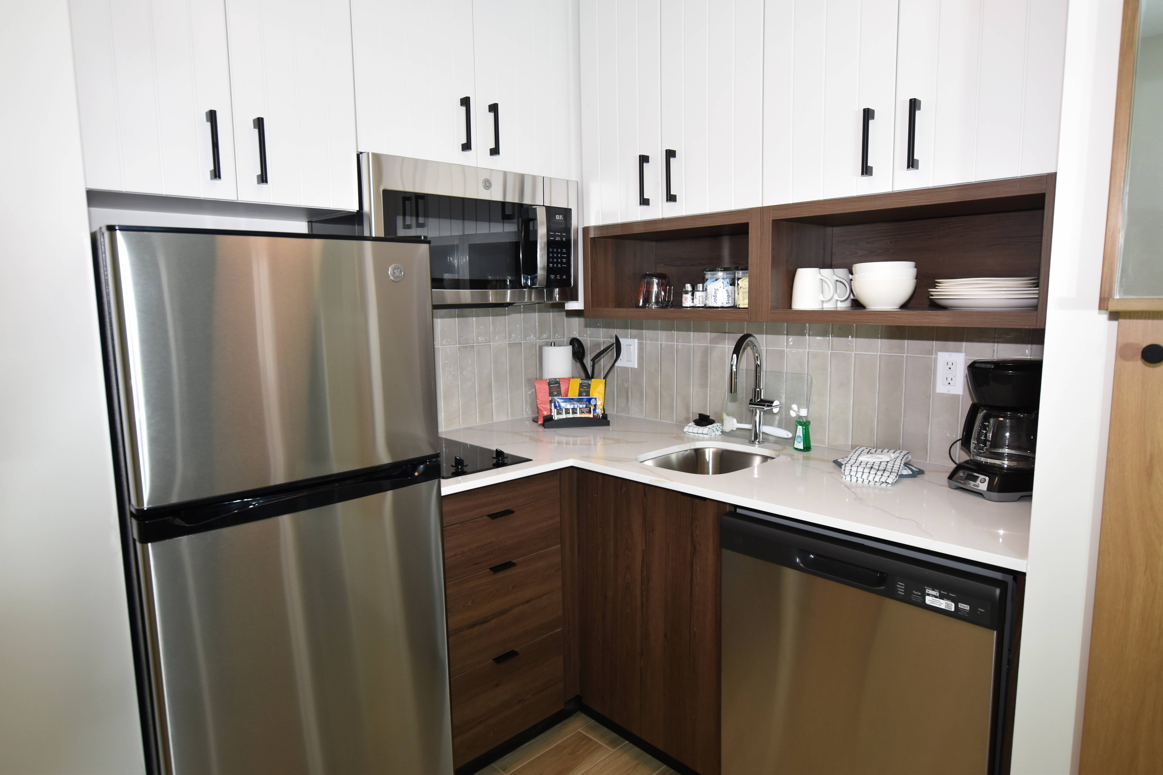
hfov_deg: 81.2
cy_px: 388
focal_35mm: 21
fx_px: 678
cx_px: 582
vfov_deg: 59.5
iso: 400
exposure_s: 1/80
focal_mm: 14
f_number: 4.5
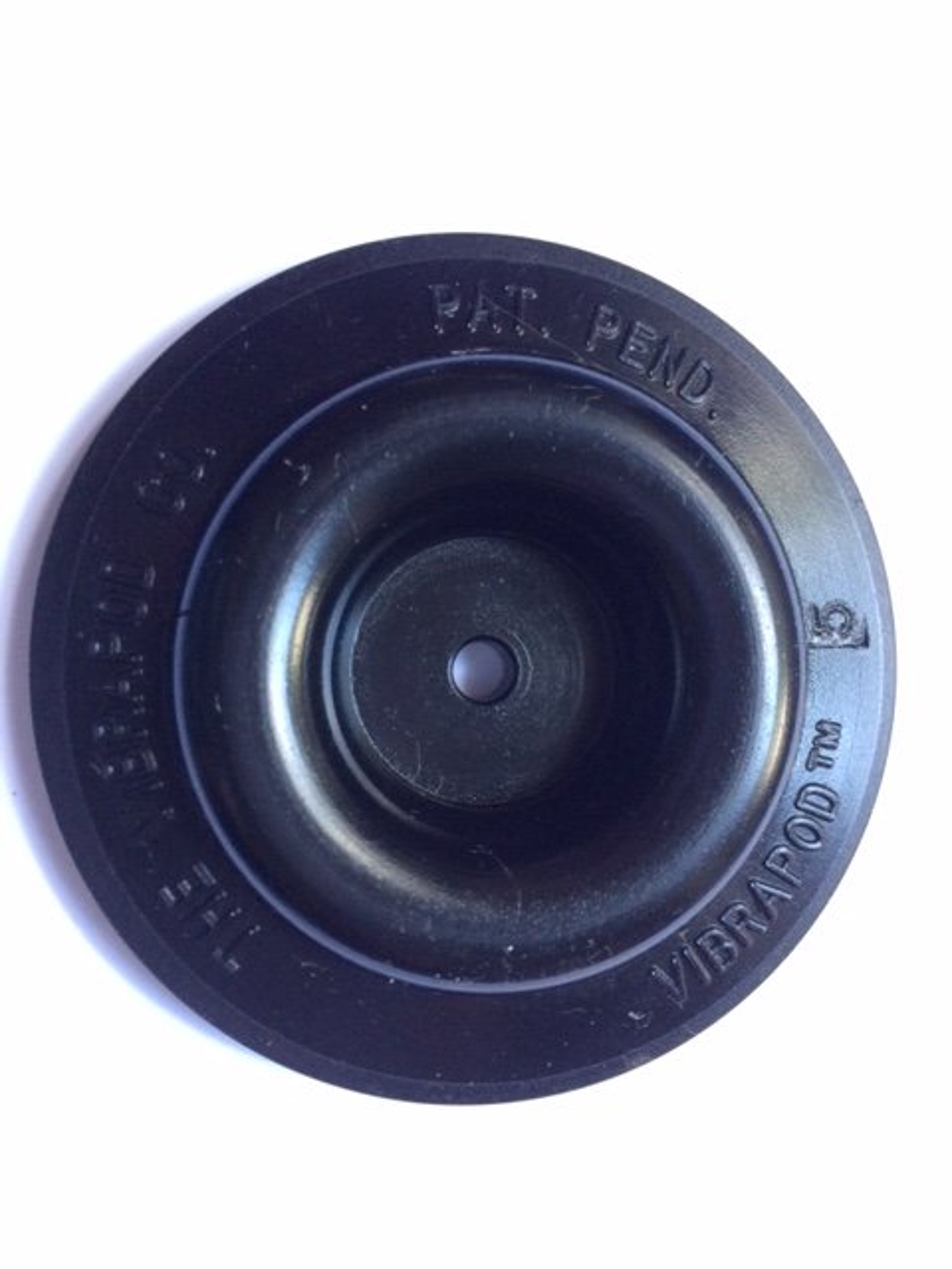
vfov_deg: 61.7
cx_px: 476
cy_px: 634
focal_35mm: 29
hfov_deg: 48.2
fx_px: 1063
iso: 200
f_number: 2.2
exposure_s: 1/33
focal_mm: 4.15
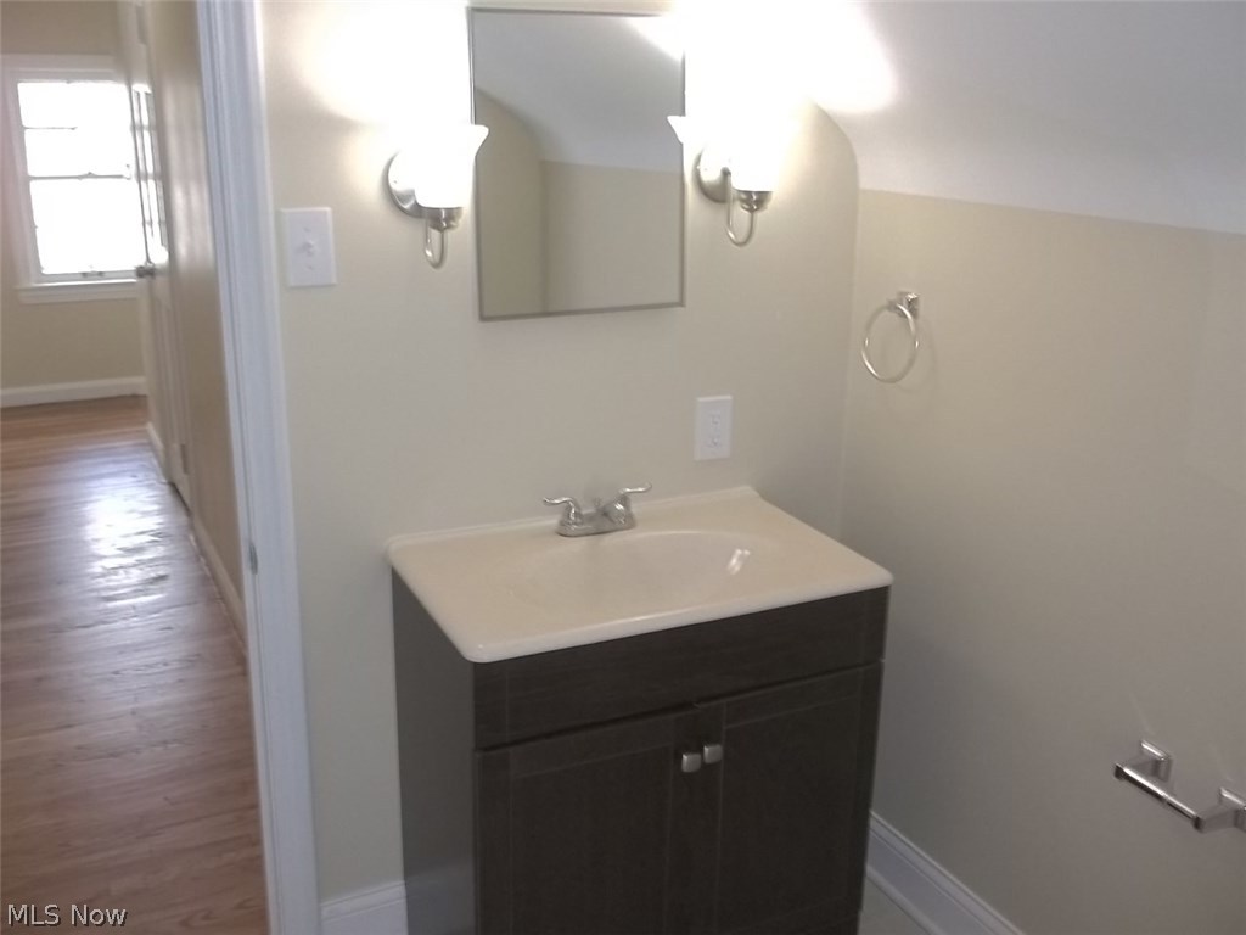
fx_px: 1188
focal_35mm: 33
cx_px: 623
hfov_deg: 55.4
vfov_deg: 42.9
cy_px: 468
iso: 160
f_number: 3.3
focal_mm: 5.9
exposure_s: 1/30
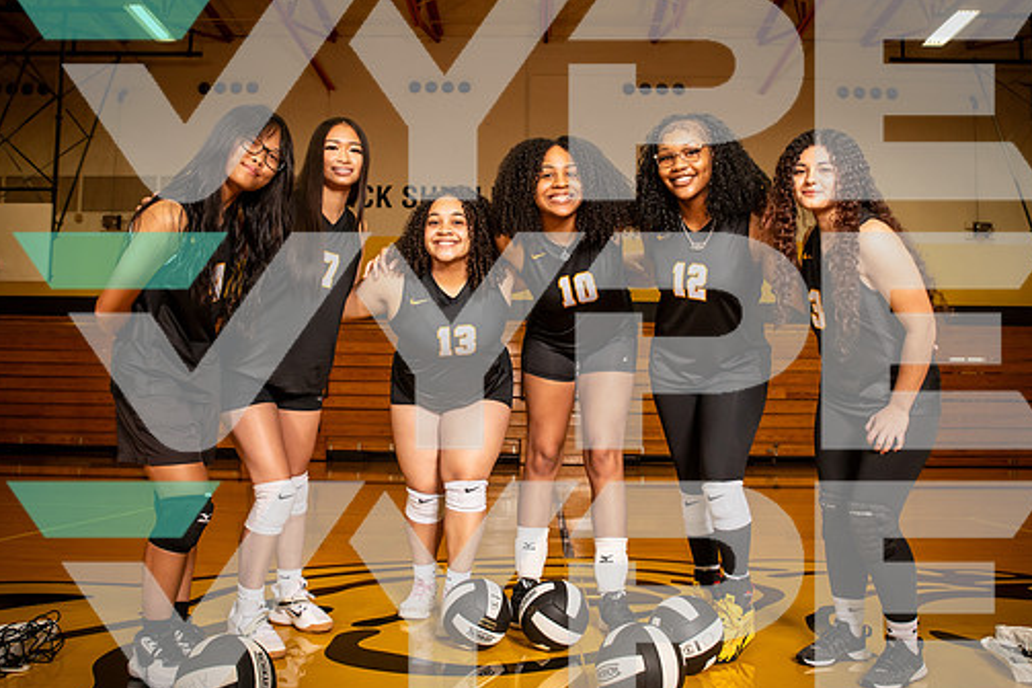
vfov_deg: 43.6
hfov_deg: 61.9
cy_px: 342
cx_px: 535
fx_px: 860
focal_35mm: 30
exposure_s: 1/320
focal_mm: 26
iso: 800
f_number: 7.1
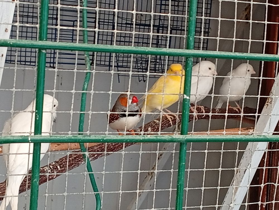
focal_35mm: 102
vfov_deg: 14.5
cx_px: 140
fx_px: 823
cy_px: 105
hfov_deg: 19.2
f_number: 1.8
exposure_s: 1/50
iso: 121
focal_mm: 3.98
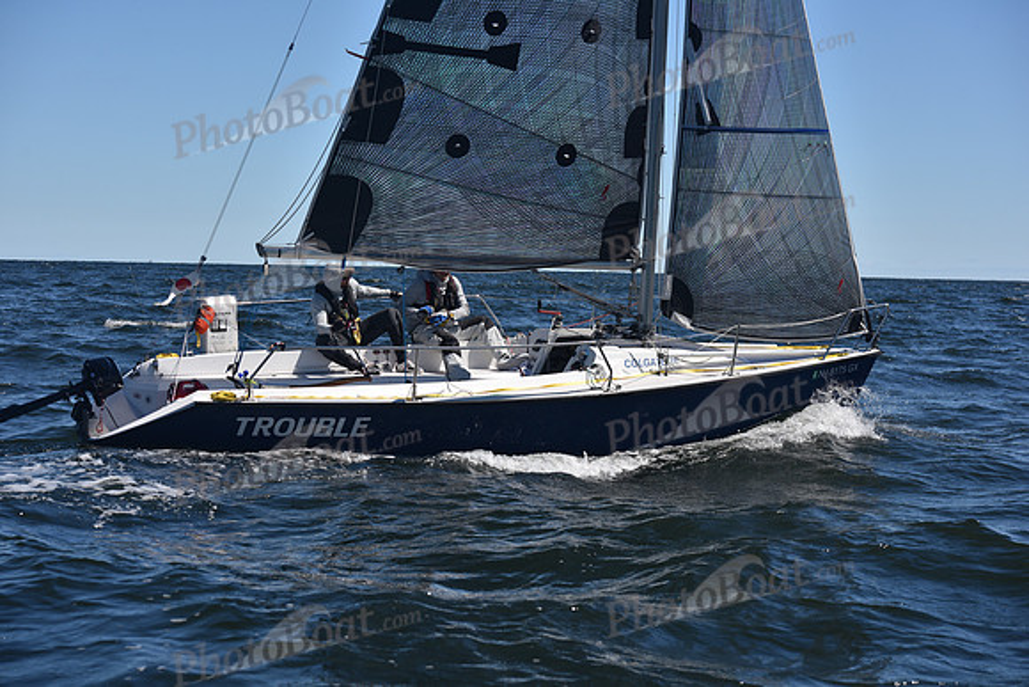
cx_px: 514
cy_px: 344
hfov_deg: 28.8
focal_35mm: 70
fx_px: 2001
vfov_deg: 19.5
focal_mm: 70
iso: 200
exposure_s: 1/1000
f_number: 5.6
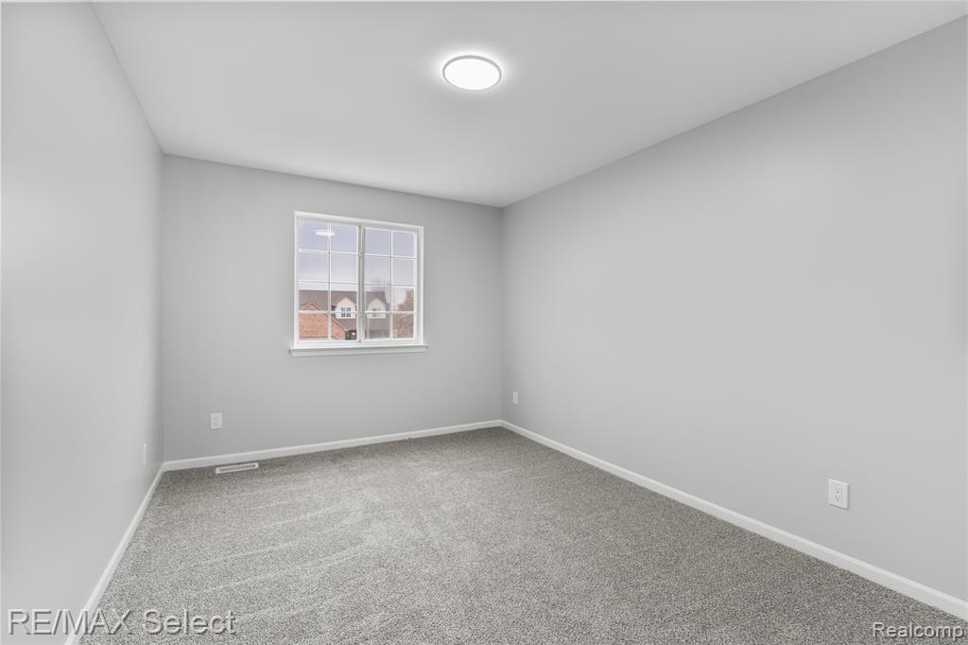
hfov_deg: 96.8
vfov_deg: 73.7
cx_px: 484
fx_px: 430
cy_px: 322
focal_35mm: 16
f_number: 3.5
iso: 1250
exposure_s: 1/30
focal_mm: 16
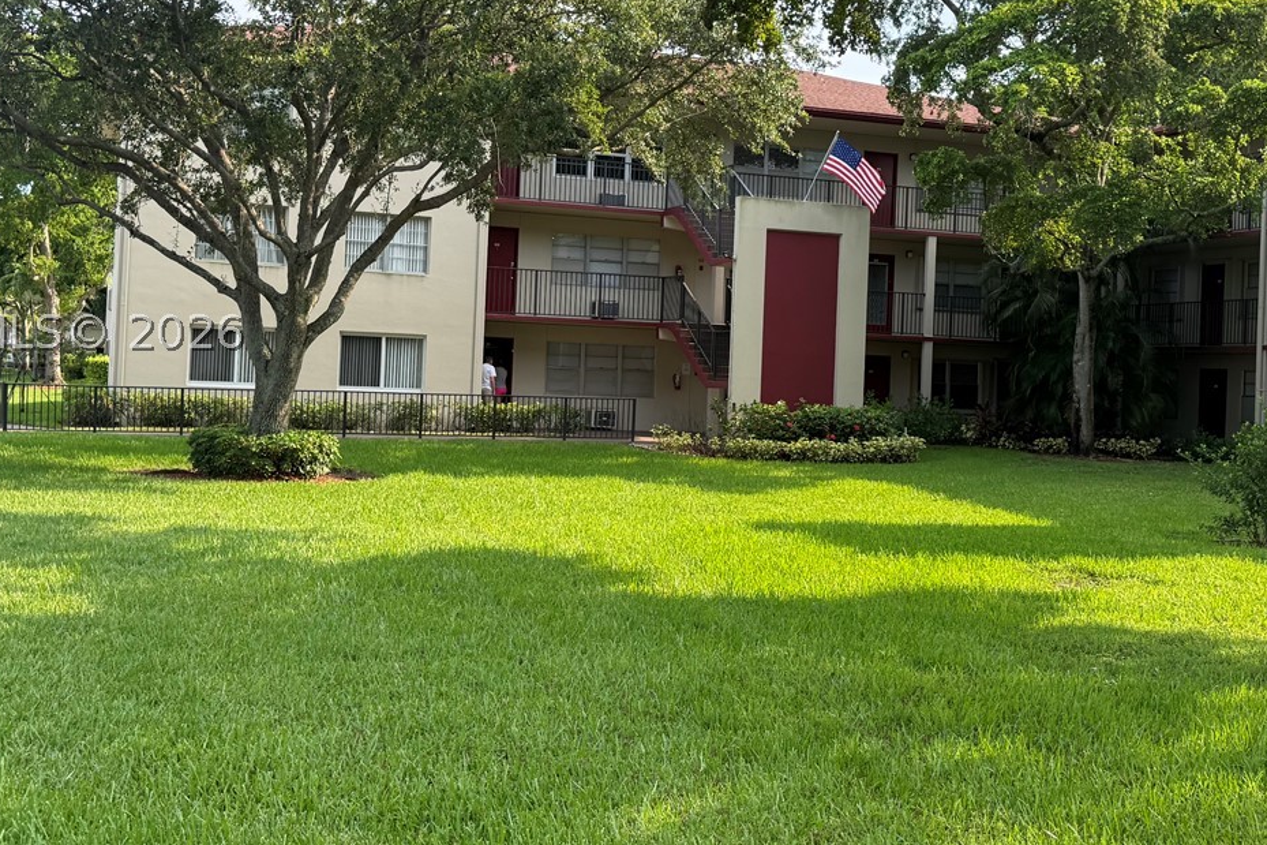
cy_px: 332
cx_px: 661
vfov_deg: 31.1
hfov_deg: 45.4
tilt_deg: +2.0
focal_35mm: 43
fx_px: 1513
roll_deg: -2.4
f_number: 1.78
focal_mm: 6.76
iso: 100
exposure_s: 1/967
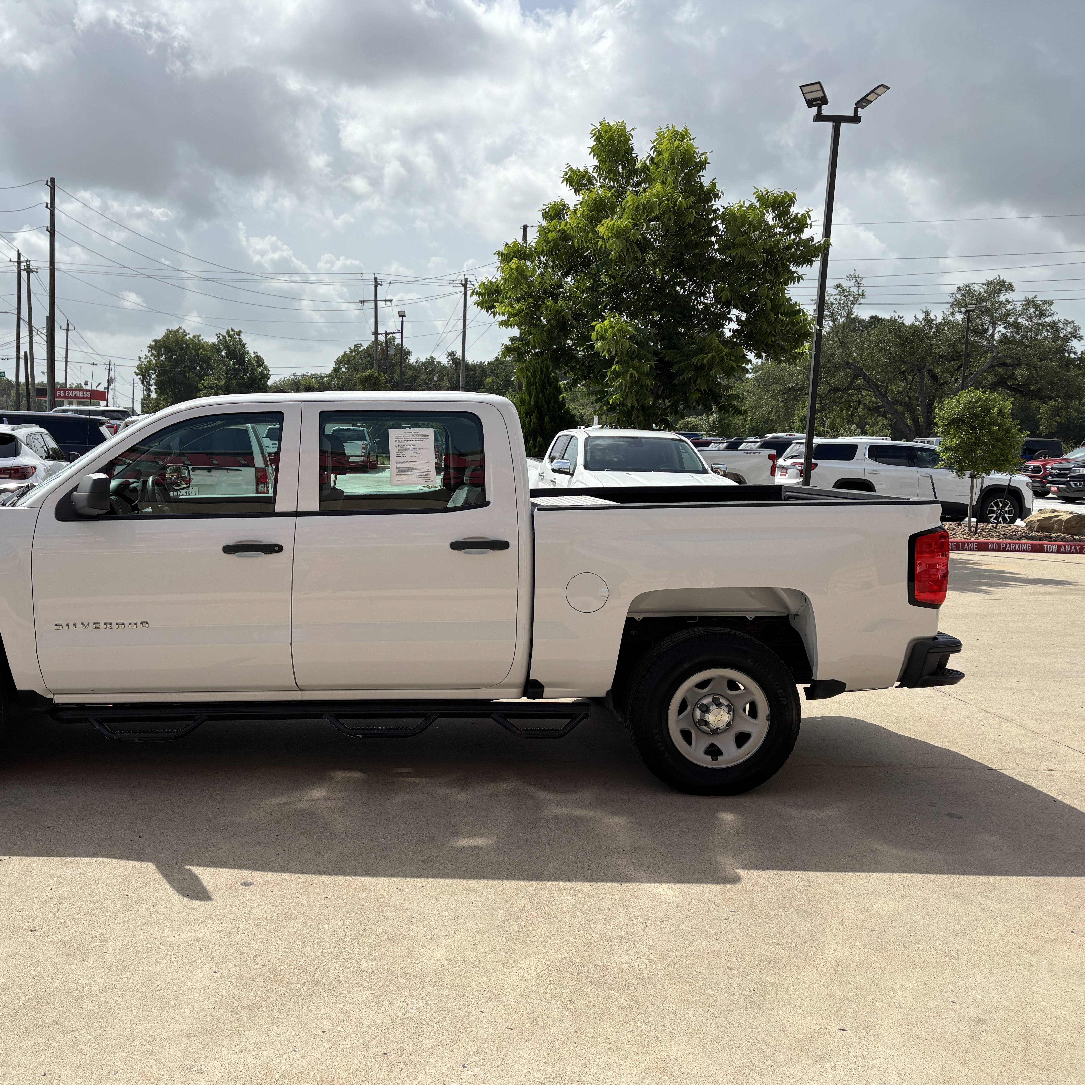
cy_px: 544
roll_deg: -1.4
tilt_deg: -6.3
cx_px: 370
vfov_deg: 52.5
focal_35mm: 31
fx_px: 1099
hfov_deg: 51.6
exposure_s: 1/2933
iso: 50
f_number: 1.6
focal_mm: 5.96
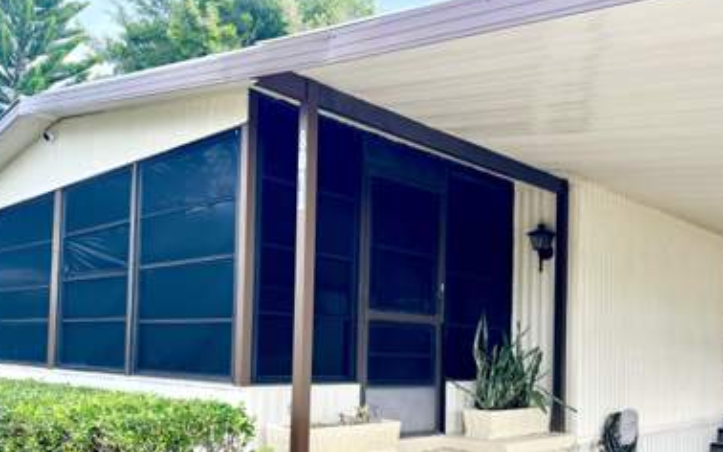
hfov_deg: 55.3
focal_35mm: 35
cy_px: 321
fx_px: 689
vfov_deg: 35.7
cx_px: 369
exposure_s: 1/353
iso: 50
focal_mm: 5.7
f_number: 1.5
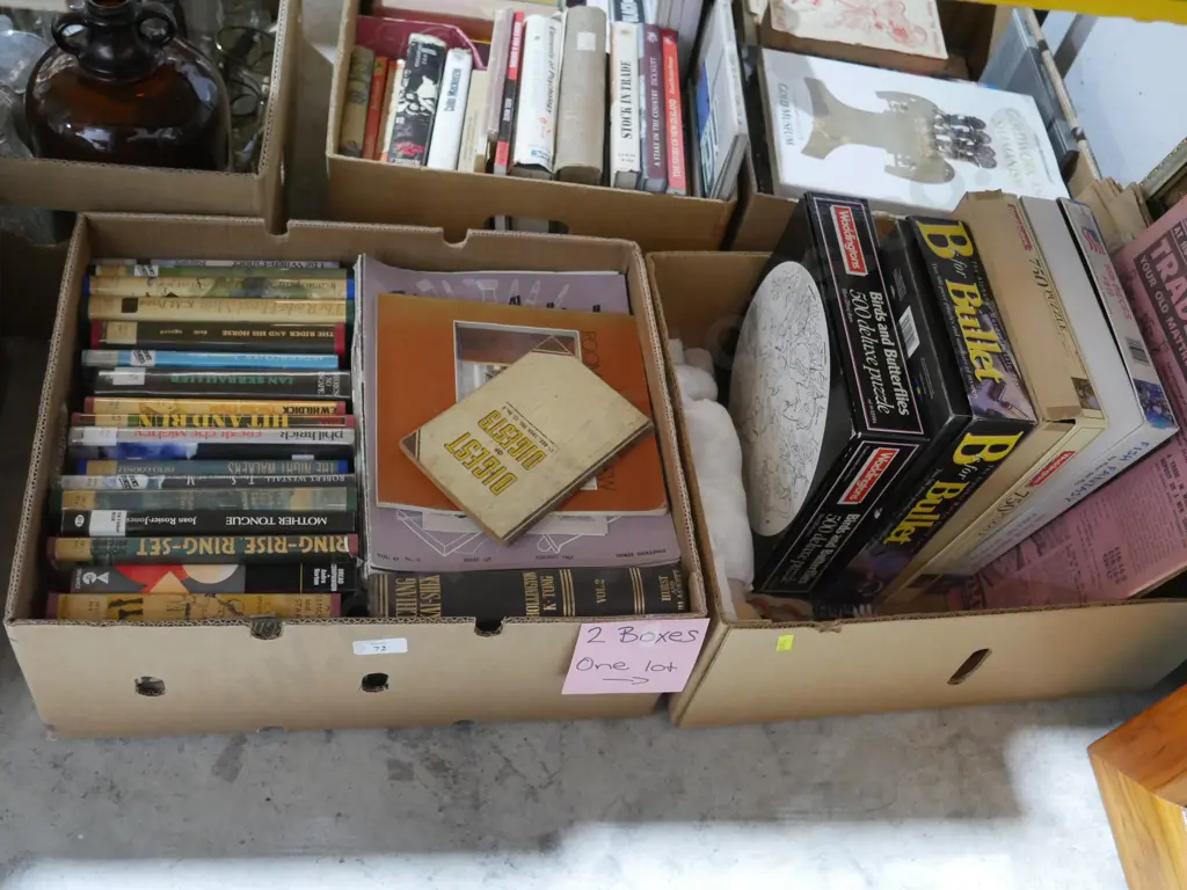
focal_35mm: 36
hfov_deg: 51.4
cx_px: 594
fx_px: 1234
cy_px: 445
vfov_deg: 39.7
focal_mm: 18
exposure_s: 1/50
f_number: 4
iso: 3200
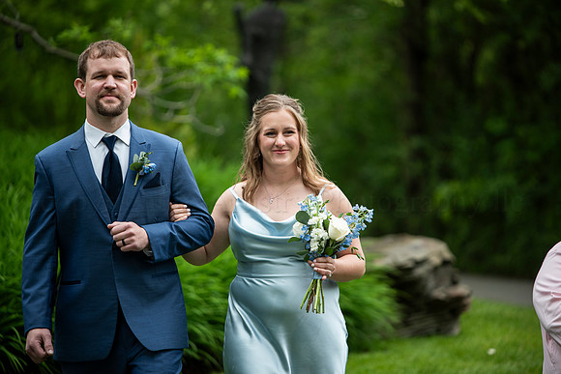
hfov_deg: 10.3
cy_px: 187
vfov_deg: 6.9
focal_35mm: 200
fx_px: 3117
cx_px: 280
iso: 320
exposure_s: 1/160
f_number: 2.8
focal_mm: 200
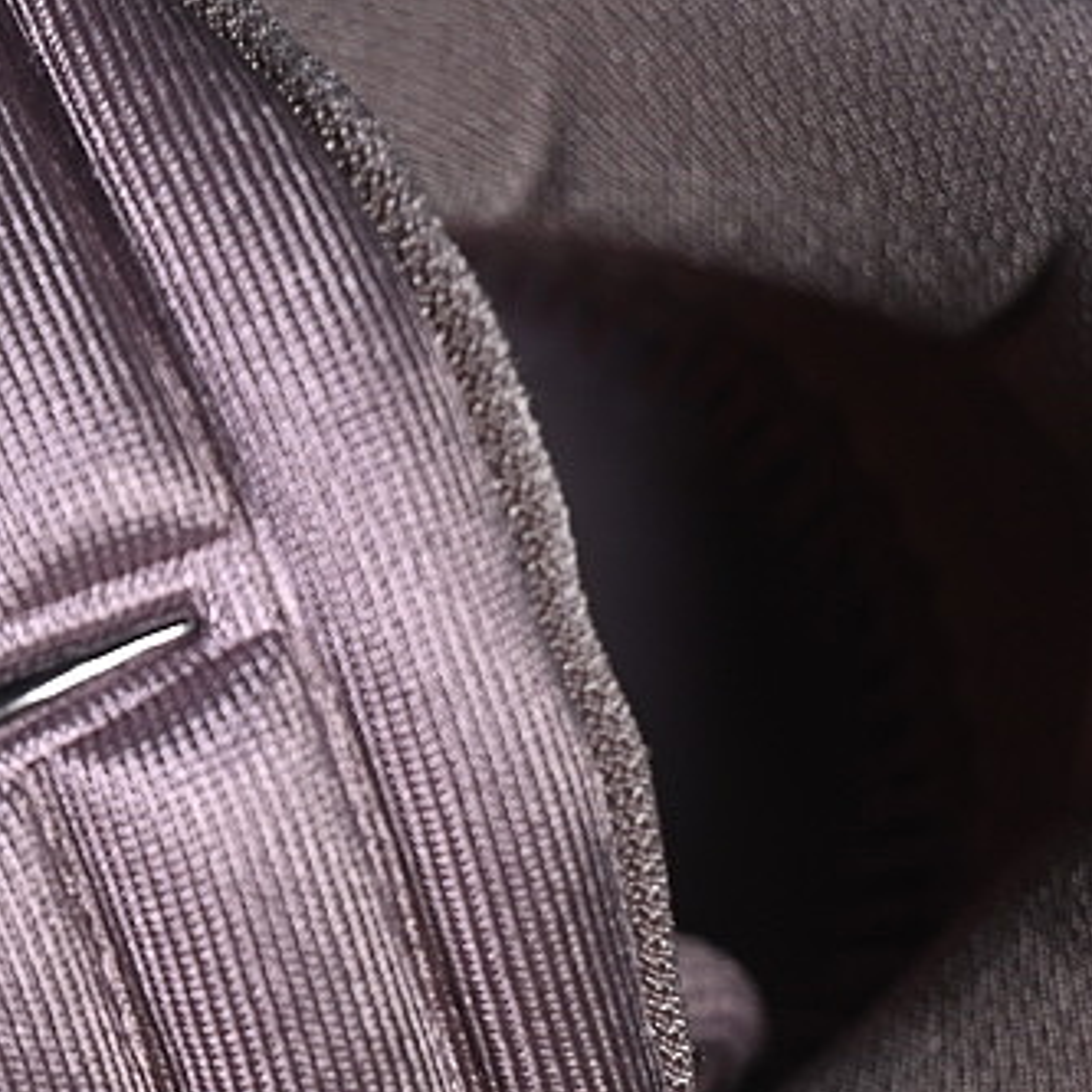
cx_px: -489
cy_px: 1010
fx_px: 7388
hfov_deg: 8.3
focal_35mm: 207
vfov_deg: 8.4
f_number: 7.1
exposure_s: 1/80
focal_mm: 50
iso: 160
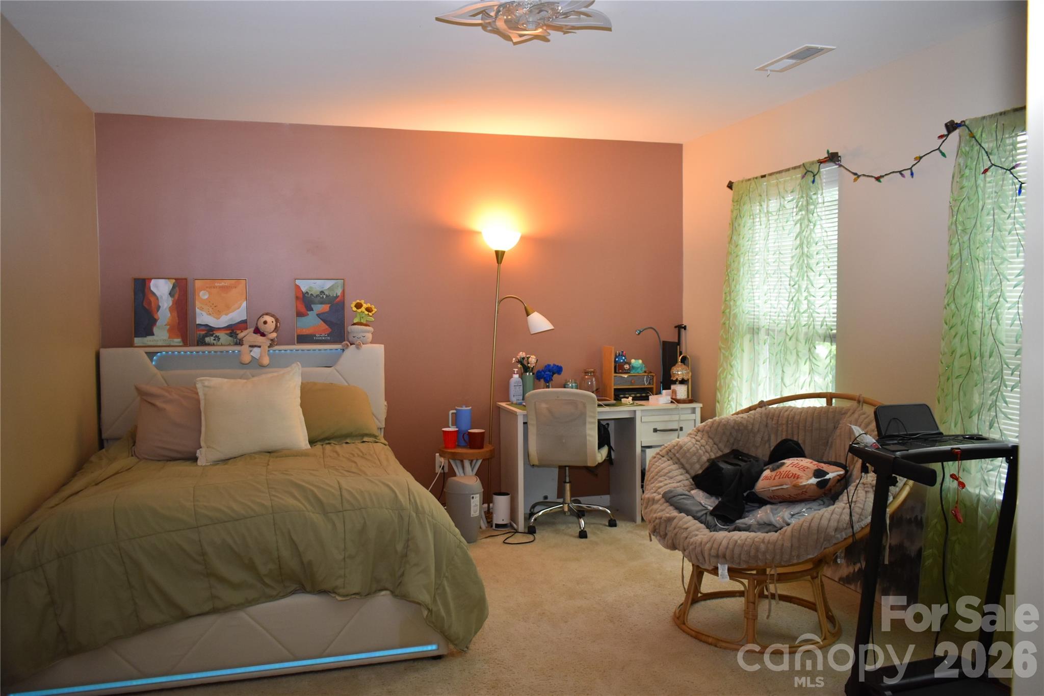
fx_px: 870
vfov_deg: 43.6
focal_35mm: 30
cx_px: 522
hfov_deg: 61.9
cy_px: 348
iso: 800
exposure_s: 1/125
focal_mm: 20
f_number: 4
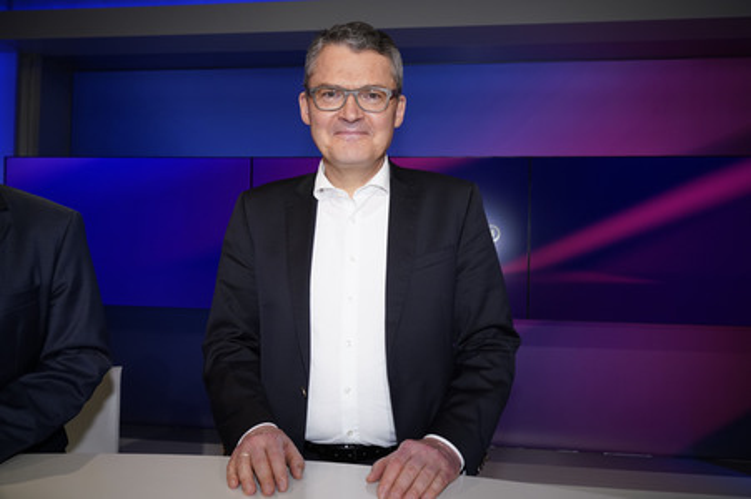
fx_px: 605
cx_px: 376
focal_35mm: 29
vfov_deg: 44.9
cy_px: 250
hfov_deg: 63.7
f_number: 5
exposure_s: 1/160
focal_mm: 29
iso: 1600
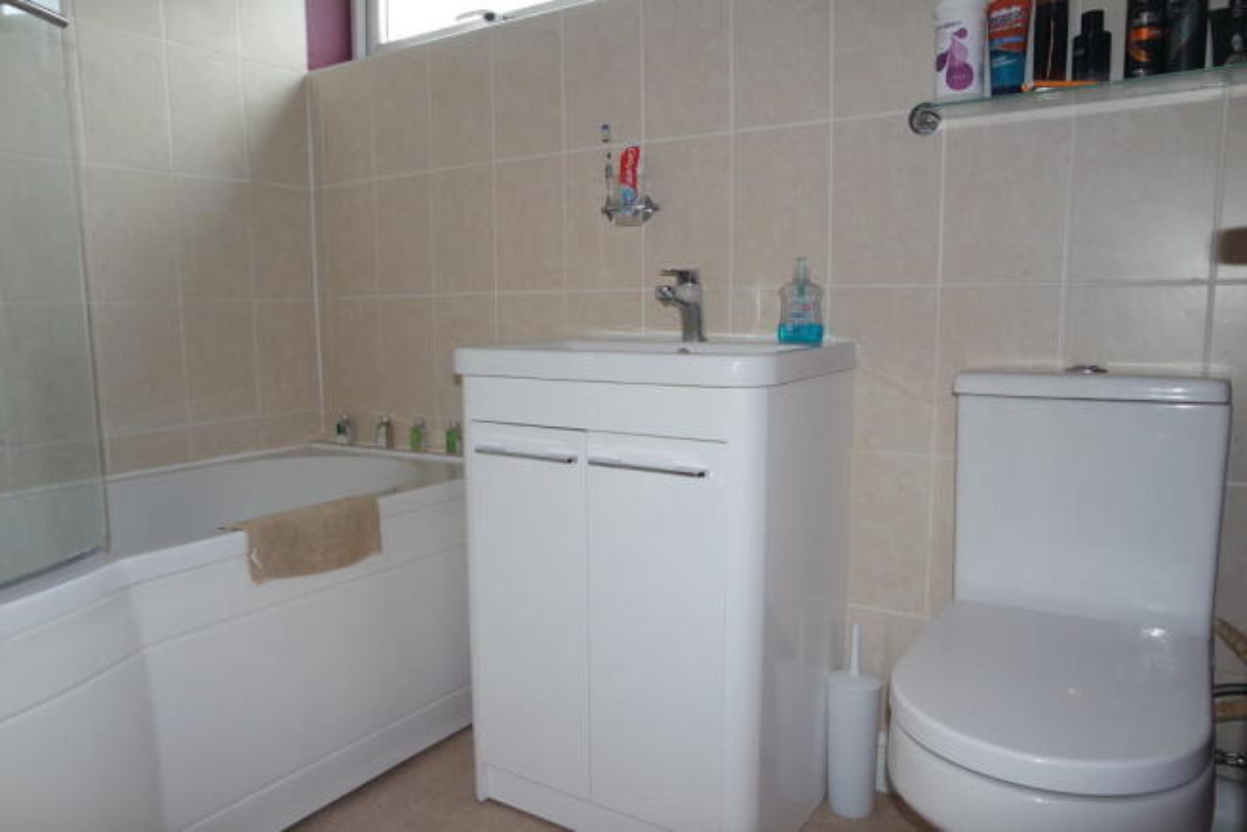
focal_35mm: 24
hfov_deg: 73.7
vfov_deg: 53.2
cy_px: 416
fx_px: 831
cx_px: 624
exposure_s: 1/80
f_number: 3.5
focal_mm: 16
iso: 200
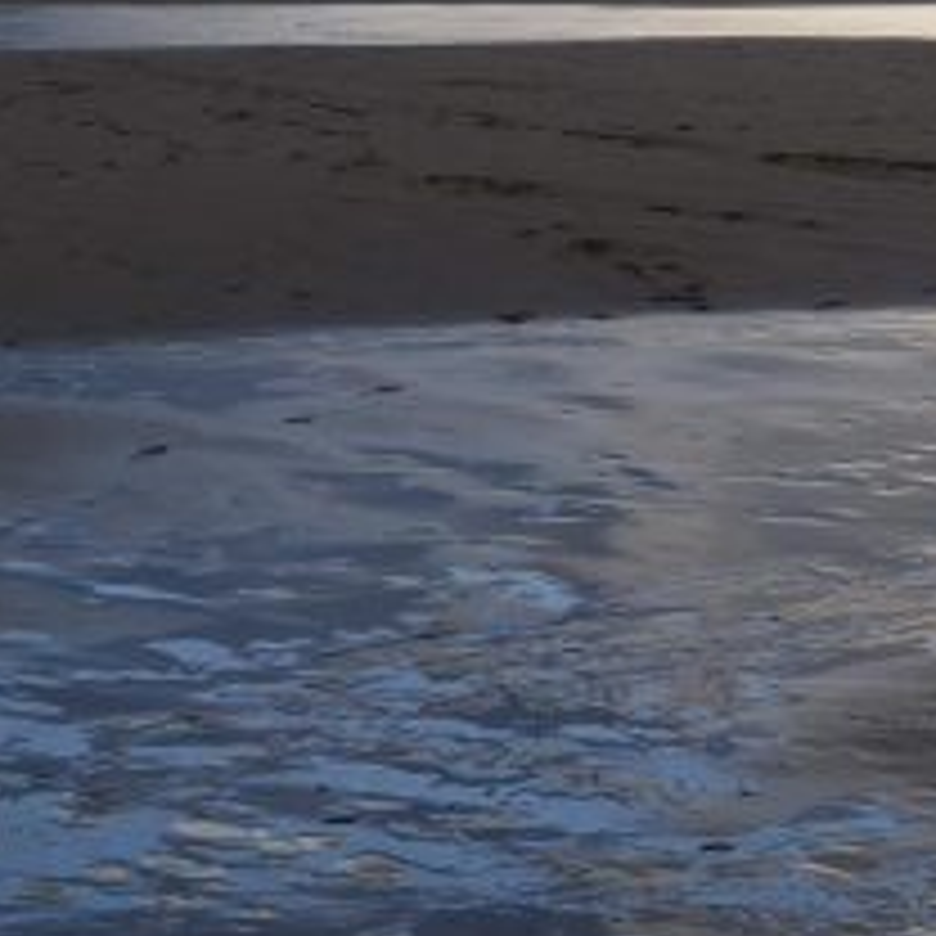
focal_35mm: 106
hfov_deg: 16.4
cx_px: 292
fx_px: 3243
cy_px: -22
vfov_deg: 16.1
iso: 500
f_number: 10
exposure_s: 1/320
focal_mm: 48
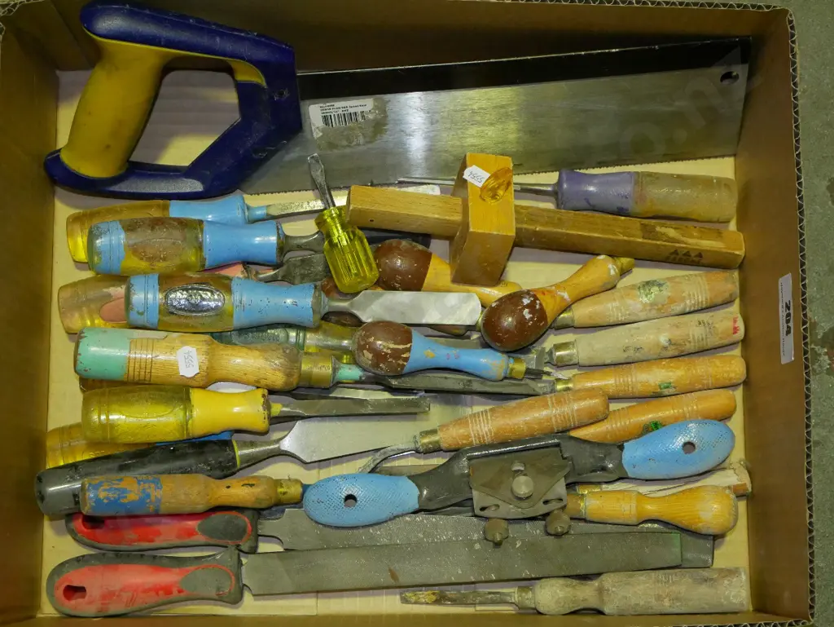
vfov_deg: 21.0
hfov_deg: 27.8
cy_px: 314
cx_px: 417
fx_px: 1687
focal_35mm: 70
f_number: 5.6
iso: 3200
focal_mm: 35
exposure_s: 1/100
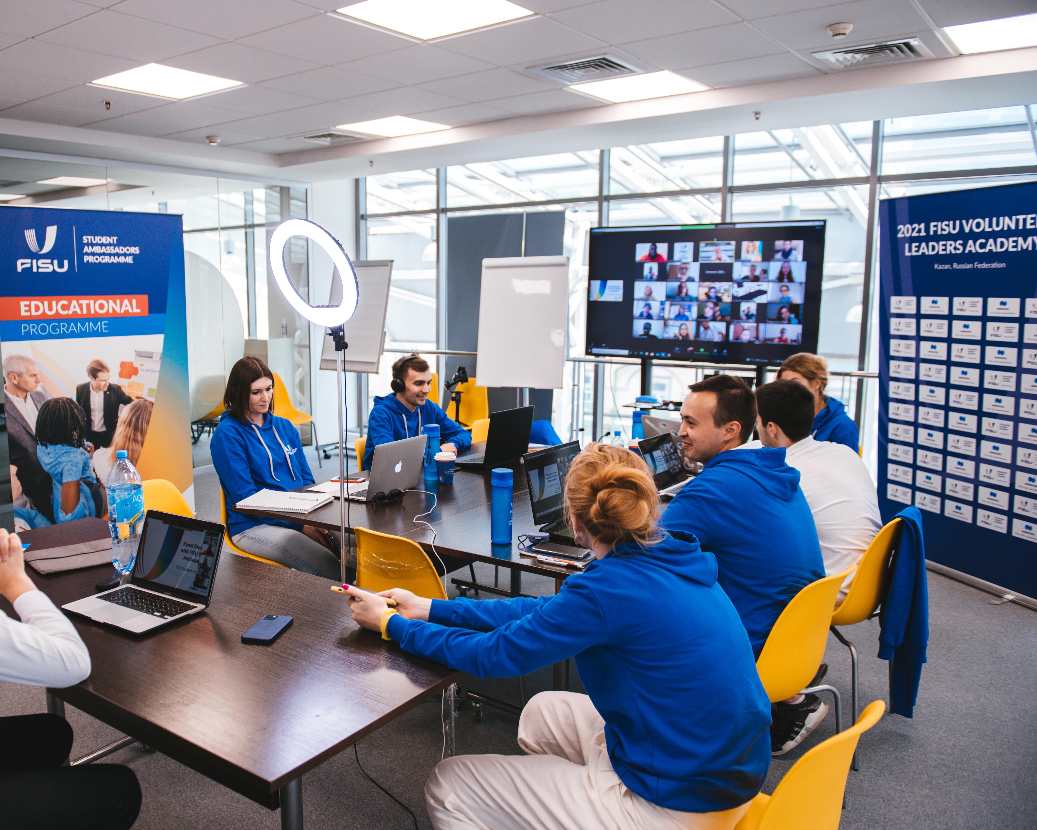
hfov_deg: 61.6
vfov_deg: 51.5
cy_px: 424
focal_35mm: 28
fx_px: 859
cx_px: 407
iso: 320
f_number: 2.8
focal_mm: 24
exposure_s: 1/160
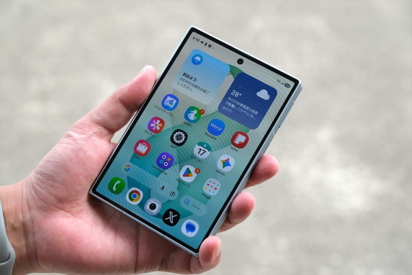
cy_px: 138
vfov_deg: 16.5
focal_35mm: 83
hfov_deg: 24.5
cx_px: 206
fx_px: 950
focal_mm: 55
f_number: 5
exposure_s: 1/300
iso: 160
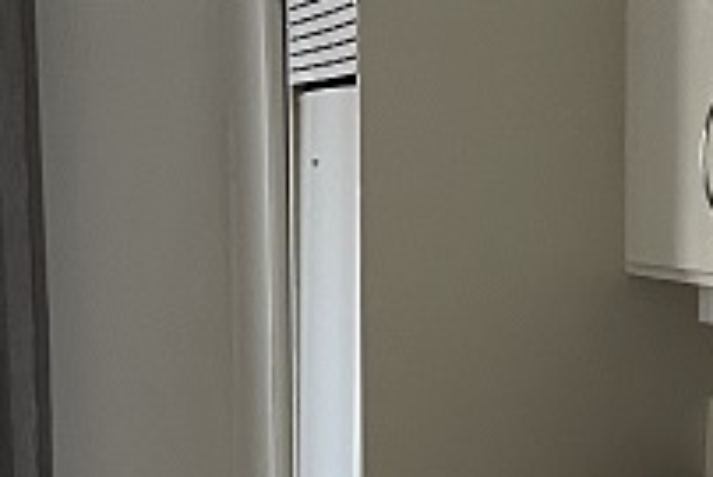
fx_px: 2676
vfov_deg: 9.9
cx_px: 508
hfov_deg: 15.1
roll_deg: -0.3
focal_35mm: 135
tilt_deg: -10.4
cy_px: 671
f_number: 1.6
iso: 125
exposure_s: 1/74
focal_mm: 4.2
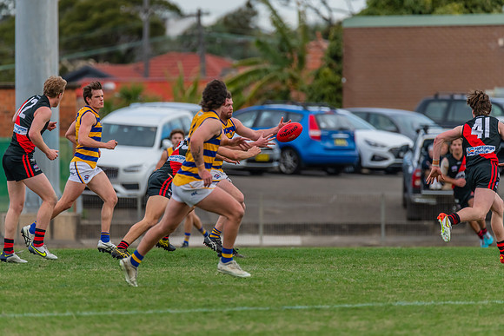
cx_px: 243
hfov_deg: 3.9
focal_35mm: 525
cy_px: 165
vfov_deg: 2.6
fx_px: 7351
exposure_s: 1/1600
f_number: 6.3
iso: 1250
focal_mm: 500
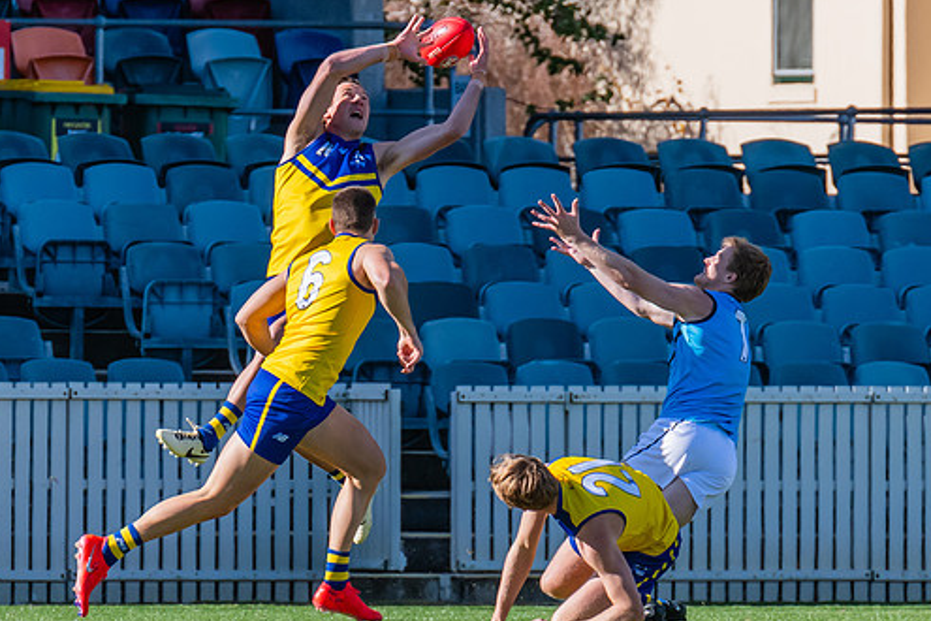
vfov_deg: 1.4
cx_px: 353
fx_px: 25807
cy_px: 486
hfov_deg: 2.1
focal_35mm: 998
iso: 800
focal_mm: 420
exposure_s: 1/1600
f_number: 8
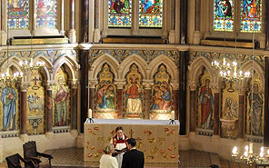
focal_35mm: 116
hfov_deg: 18.0
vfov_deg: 11.3
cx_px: 134
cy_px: 49
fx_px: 850
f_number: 2.2
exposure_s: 1/200
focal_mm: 50
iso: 500
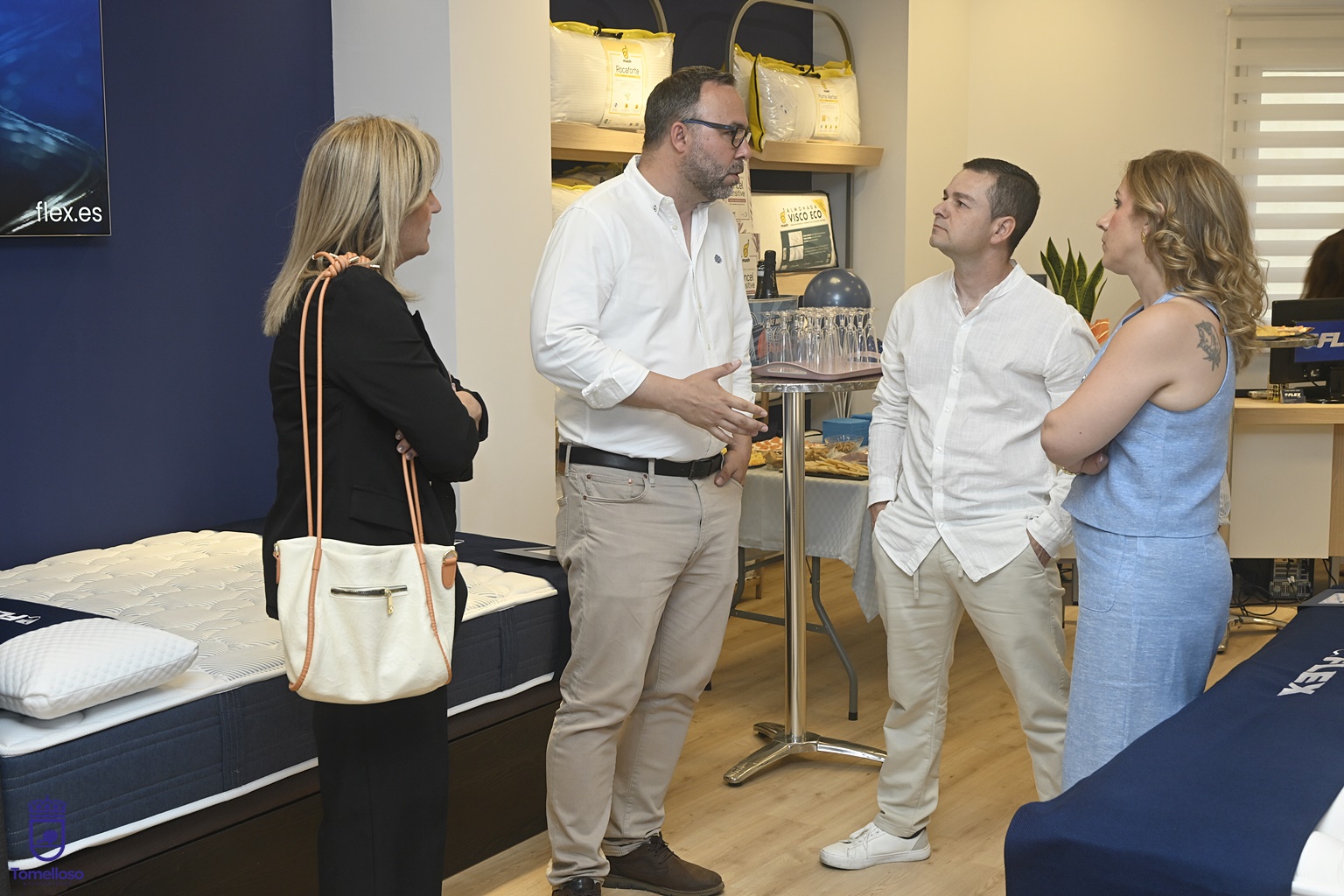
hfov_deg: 45.4
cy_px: 448
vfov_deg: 31.2
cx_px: 672
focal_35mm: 43
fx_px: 1605
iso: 640
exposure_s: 1/60
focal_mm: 43
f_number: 9
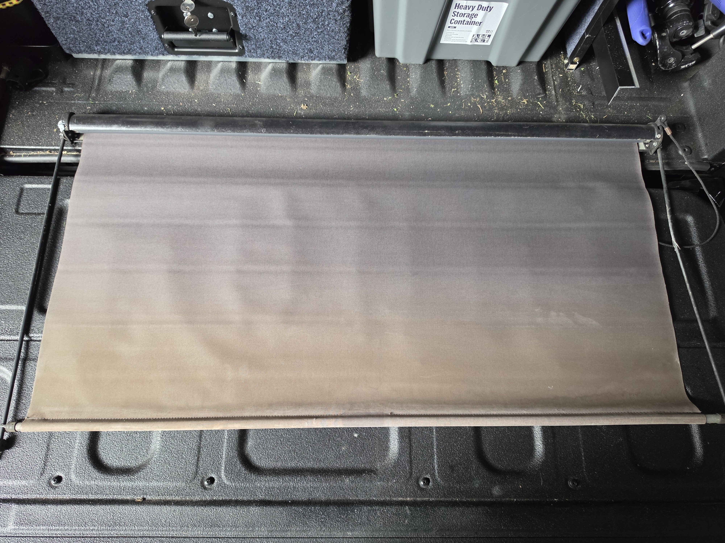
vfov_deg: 58.9
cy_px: 272
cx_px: 362
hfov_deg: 73.9
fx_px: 482
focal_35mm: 23
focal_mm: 6.5
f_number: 1.4
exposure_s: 1/100
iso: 500
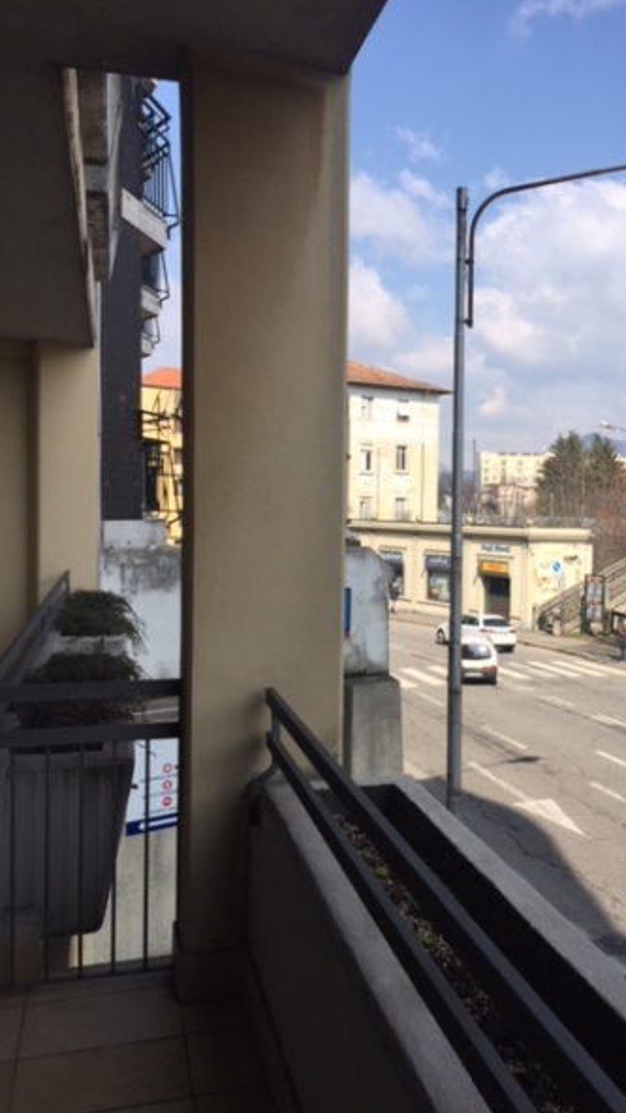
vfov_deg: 61.0
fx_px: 944
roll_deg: -1.3
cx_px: 415
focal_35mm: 32
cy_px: 551
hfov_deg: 36.3
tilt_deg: -2.8
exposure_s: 1/2083
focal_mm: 4.15
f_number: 2.2
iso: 32
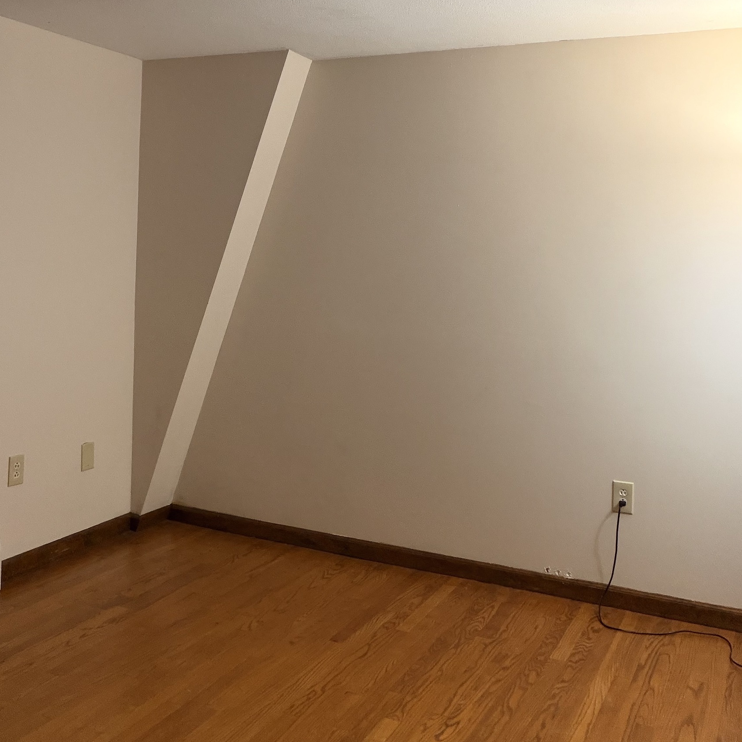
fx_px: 873
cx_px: 366
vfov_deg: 45.6
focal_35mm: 36
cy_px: 270
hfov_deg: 46.0
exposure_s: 1/60
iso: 200
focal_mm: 2.71
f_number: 1.9
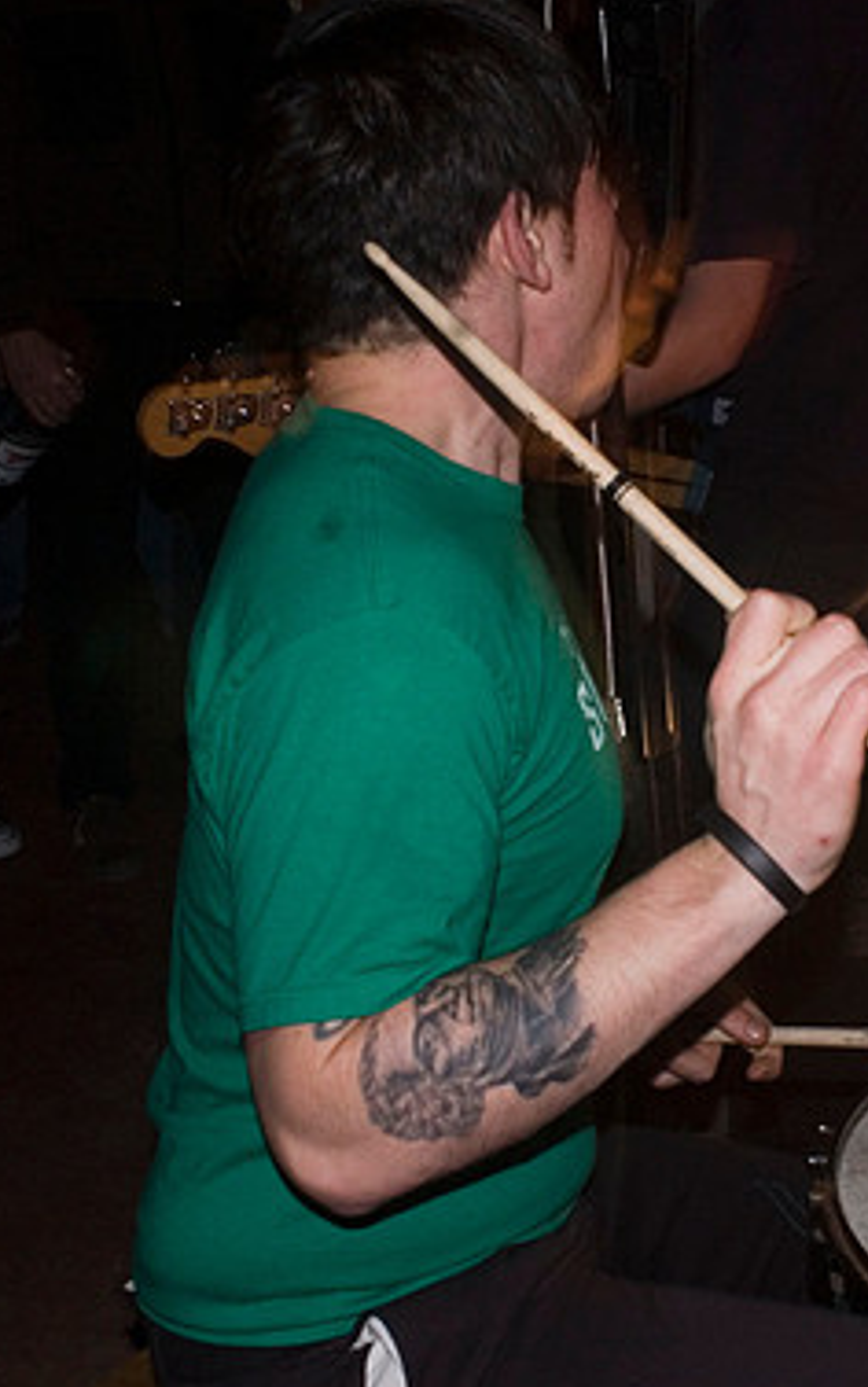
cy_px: 695
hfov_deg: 27.0
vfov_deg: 42.6
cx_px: 662
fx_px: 1777
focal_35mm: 47
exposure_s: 1/2
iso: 800
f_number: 9
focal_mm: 20
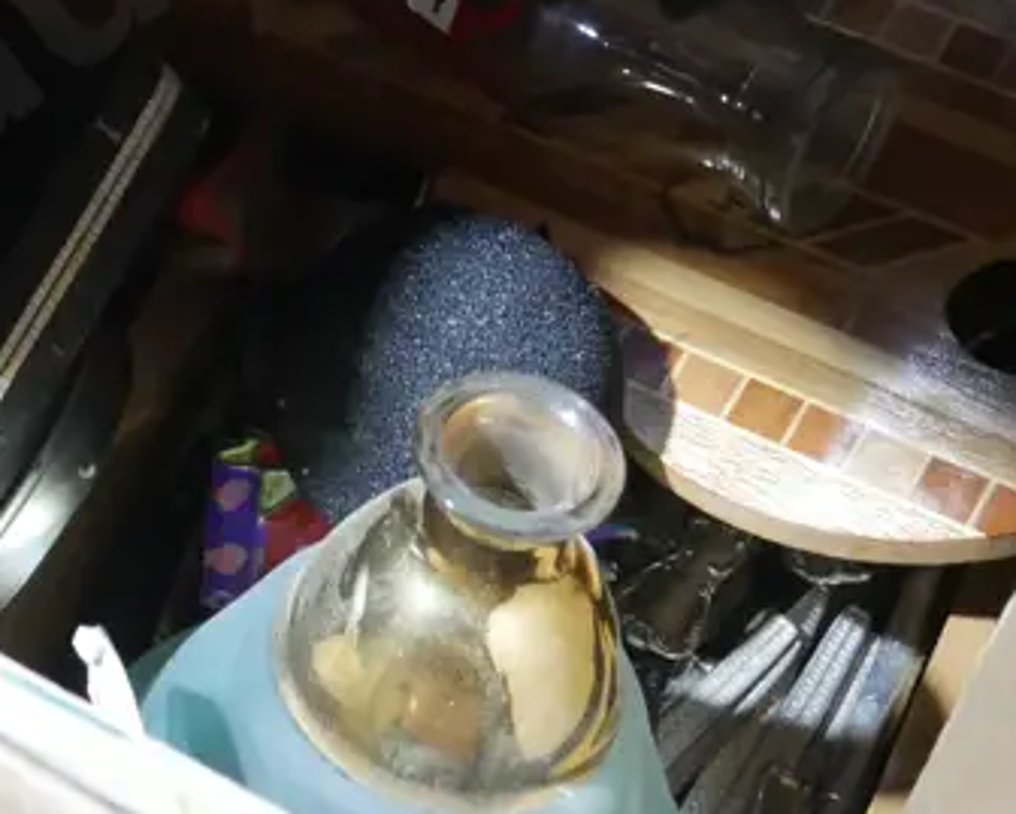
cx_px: 103
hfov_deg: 15.2
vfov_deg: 12.2
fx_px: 3760
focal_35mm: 125
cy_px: -32
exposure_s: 1/60
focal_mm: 21
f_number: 4.6
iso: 2500
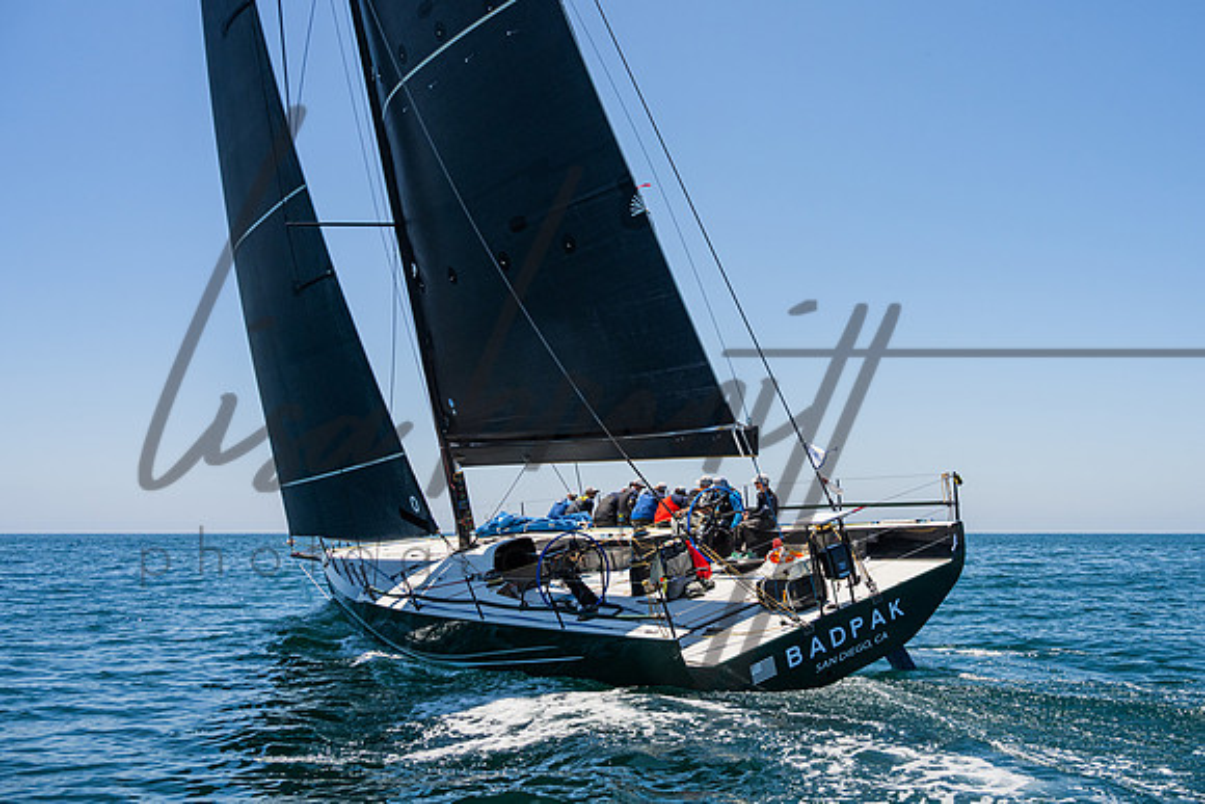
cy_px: 360
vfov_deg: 38.4
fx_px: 1152
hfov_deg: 54.9
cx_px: 710
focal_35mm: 34
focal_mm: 28
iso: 500
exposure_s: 1/2000
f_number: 8
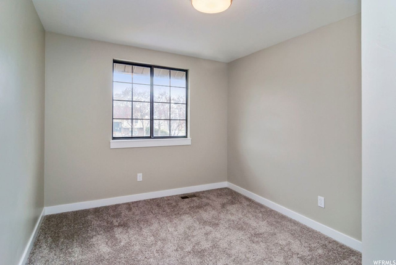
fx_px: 198
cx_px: 198
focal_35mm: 18
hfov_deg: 89.9
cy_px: 132
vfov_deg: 67.5
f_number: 6.3
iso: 200
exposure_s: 1/160
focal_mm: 12
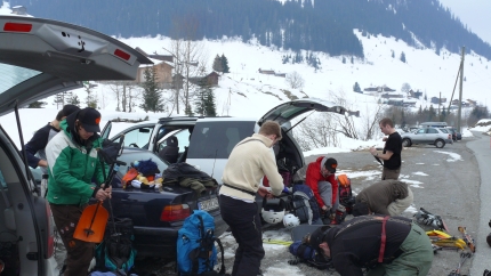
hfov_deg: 51.6
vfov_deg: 30.3
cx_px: 247
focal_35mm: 39
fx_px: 508
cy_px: 172
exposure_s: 1/250
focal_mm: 7.4
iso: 100
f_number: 5.6
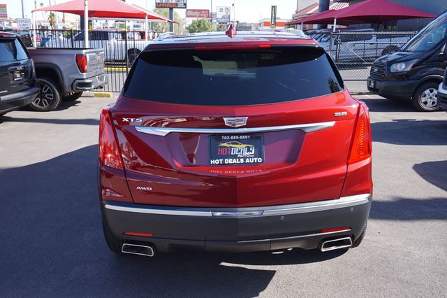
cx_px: 224
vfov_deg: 39.9
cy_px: 149
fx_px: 410
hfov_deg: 57.2
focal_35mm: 33
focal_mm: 22
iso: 100
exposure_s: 1/80
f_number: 6.3
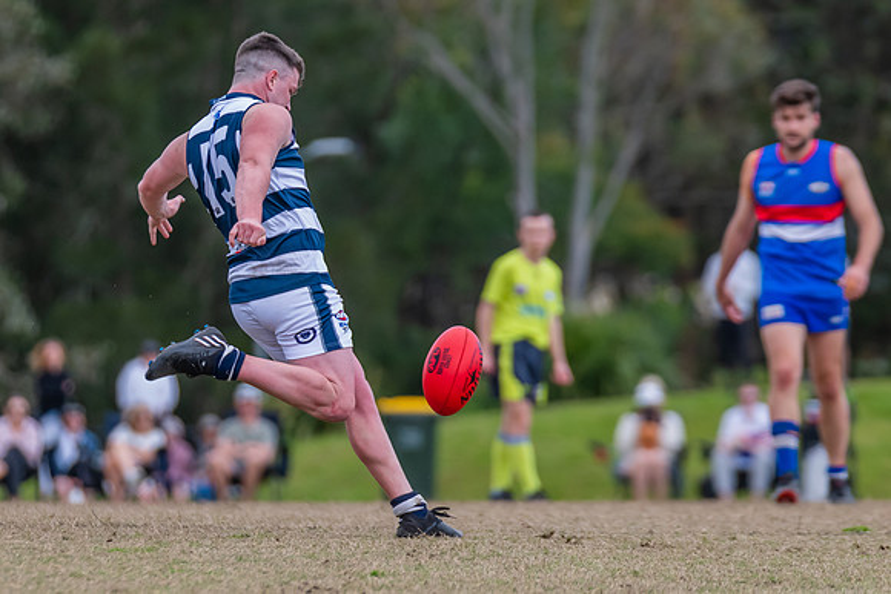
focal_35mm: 545
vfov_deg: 2.5
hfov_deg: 3.8
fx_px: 13504
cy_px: 239
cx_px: 332
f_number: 4.5
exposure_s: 1/2000
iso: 800
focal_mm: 310
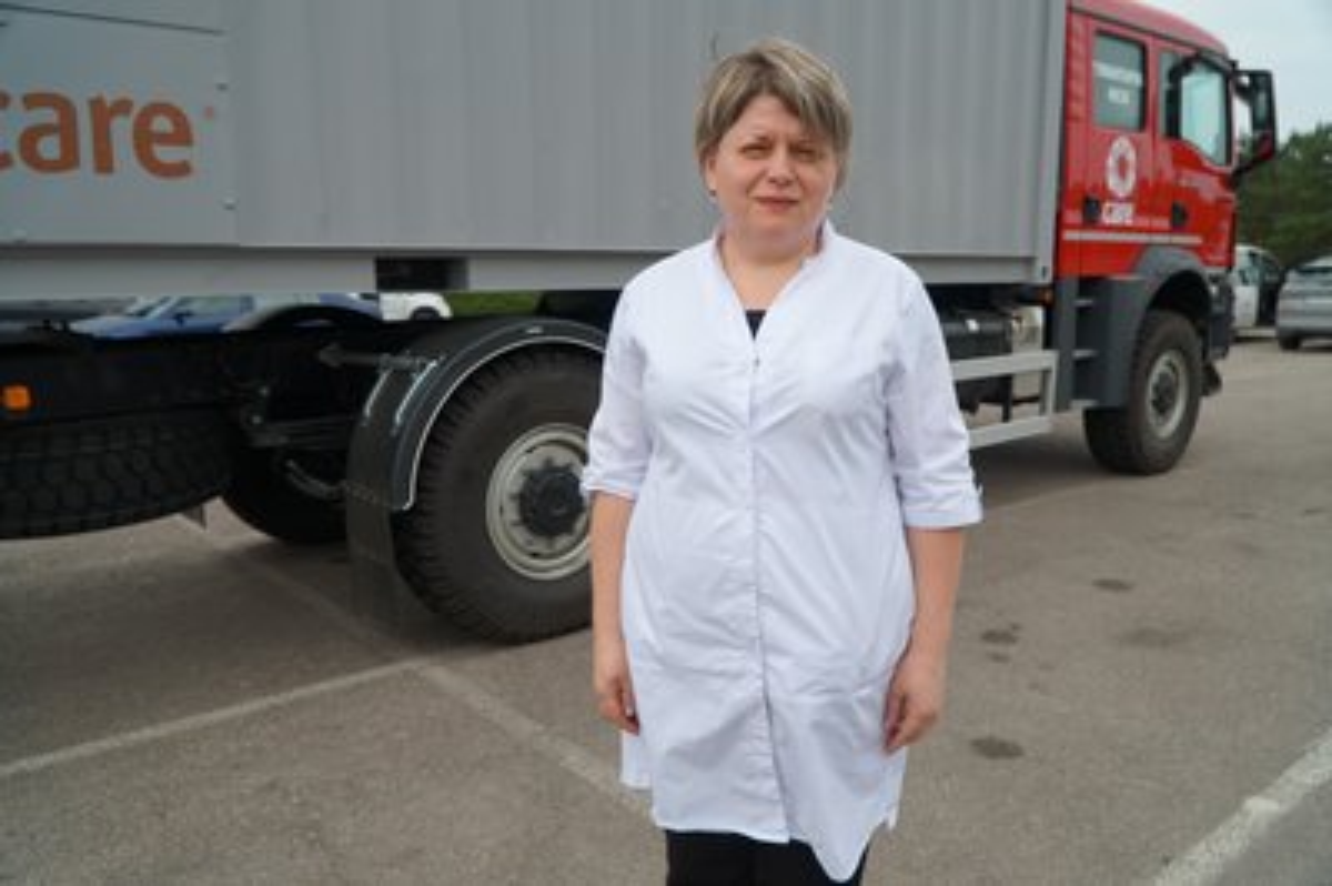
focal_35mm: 27
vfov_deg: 47.9
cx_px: 666
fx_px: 998
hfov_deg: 67.4
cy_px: 443
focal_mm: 18
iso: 100
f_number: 4.5
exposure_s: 1/640
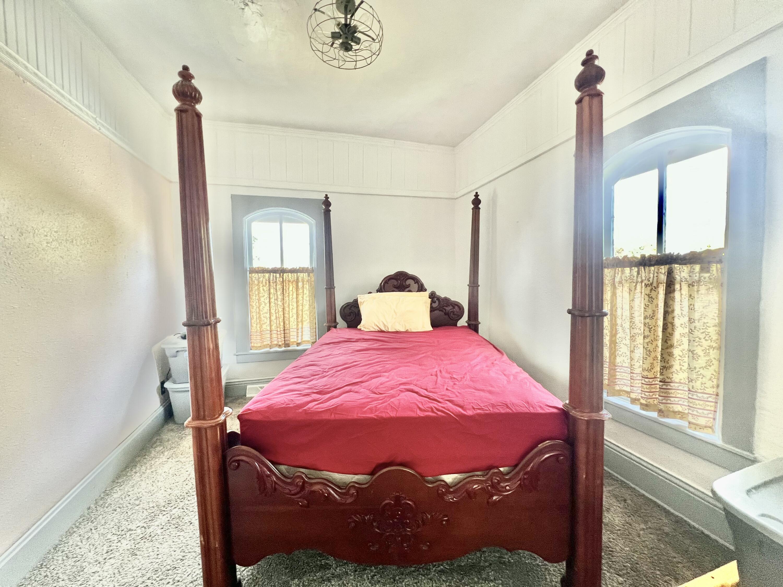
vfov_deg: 89.9
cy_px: 294
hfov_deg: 106.2
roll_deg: +0.8
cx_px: 392
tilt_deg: -3.9
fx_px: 294
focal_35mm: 13
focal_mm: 1.57
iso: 250
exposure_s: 1/91
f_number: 1.8
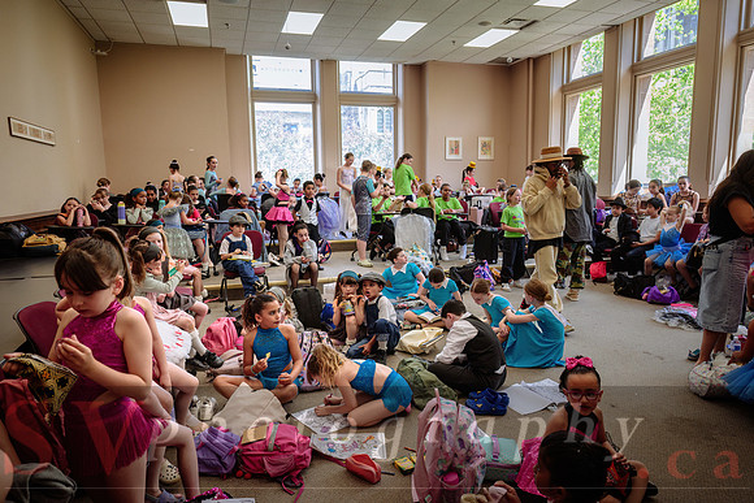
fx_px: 503
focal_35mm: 24
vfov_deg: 53.2
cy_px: 252
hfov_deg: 73.7
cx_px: 377
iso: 500
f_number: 4
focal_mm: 24
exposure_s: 1/200
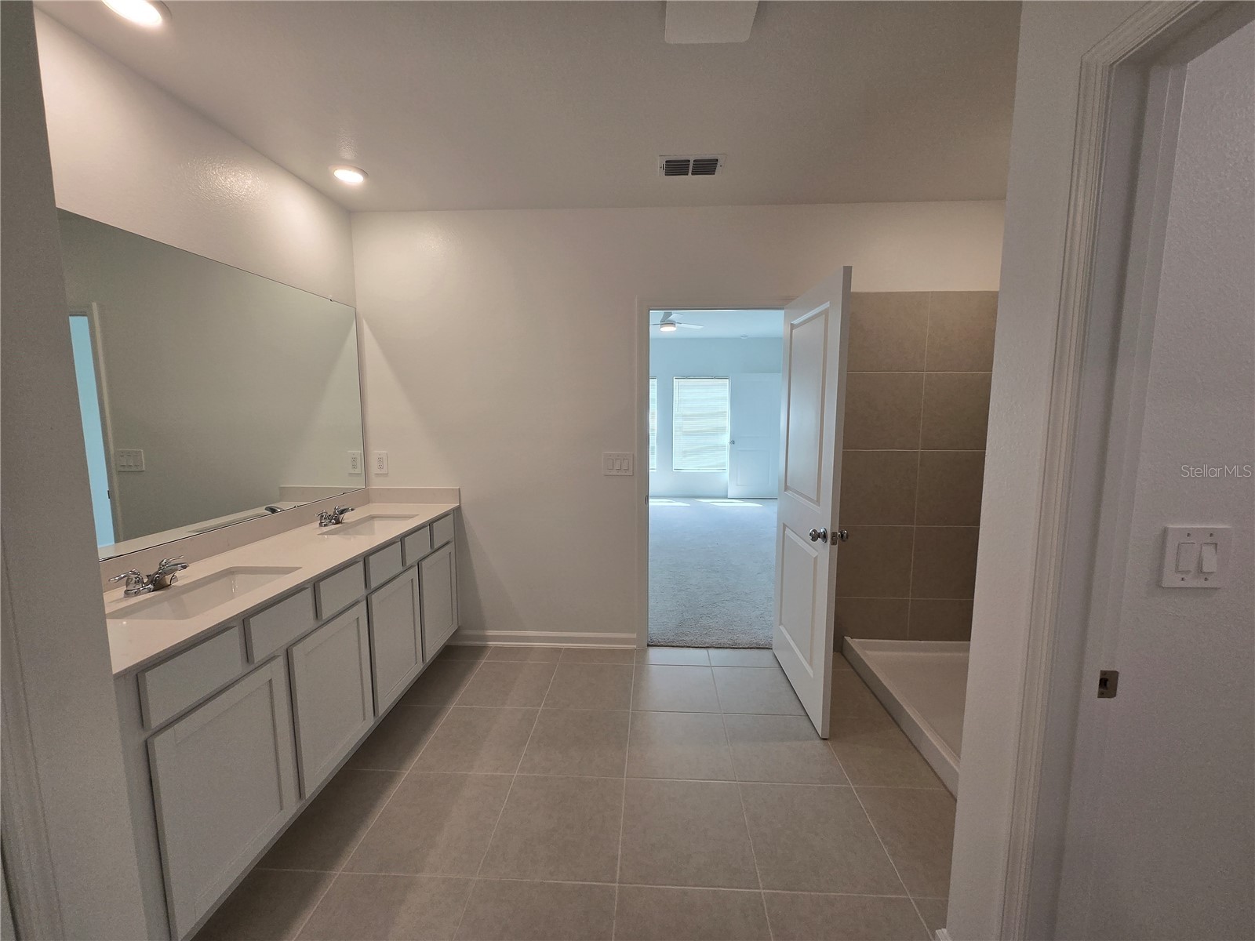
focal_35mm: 13
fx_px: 471
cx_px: 628
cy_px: 470
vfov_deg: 89.9
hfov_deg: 106.2
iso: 50
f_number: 2.2
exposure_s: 1/60
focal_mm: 1.7
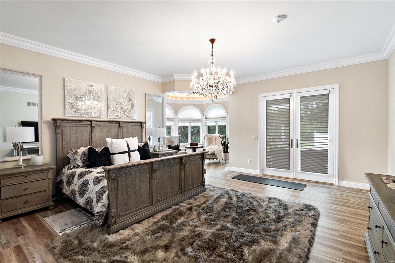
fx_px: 176
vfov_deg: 73.7
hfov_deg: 96.7
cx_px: 198
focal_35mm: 16
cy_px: 132
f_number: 8
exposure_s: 1/1.25
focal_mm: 8
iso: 400
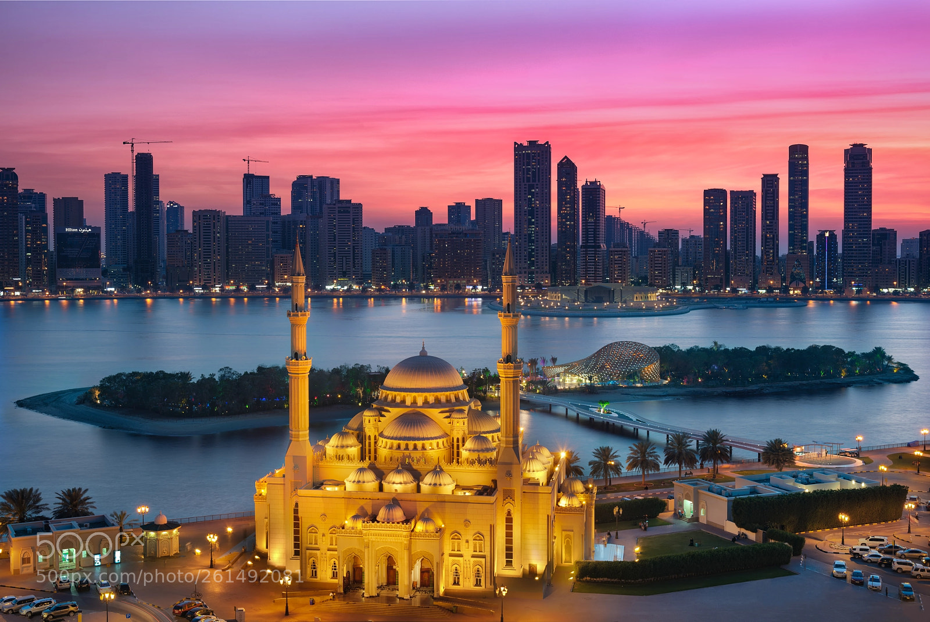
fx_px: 1034
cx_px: 465
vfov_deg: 33.4
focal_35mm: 40
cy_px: 311
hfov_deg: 48.4
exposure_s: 5
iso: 100
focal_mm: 40
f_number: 8
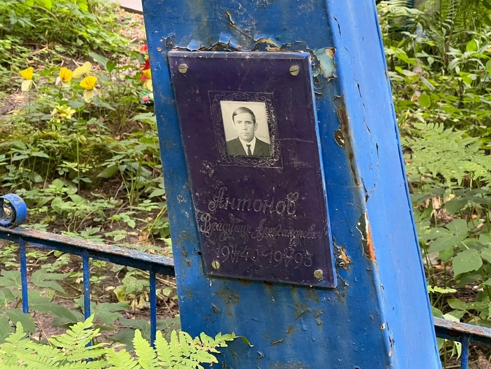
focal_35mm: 87
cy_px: 188
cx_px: 249
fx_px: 1234
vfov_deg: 17.0
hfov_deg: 22.5
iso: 200
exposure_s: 1/80
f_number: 2.8
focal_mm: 9
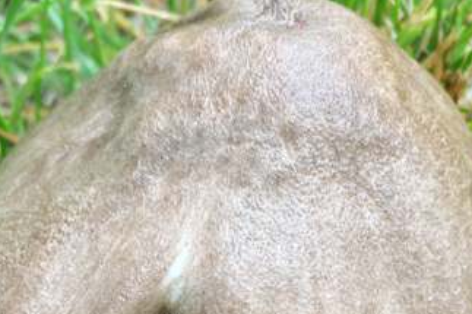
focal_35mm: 56
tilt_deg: -48.3
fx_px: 734
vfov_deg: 23.8
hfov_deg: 35.7
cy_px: 254
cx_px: 245
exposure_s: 1/33
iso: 32
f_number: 2.2
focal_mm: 4.15
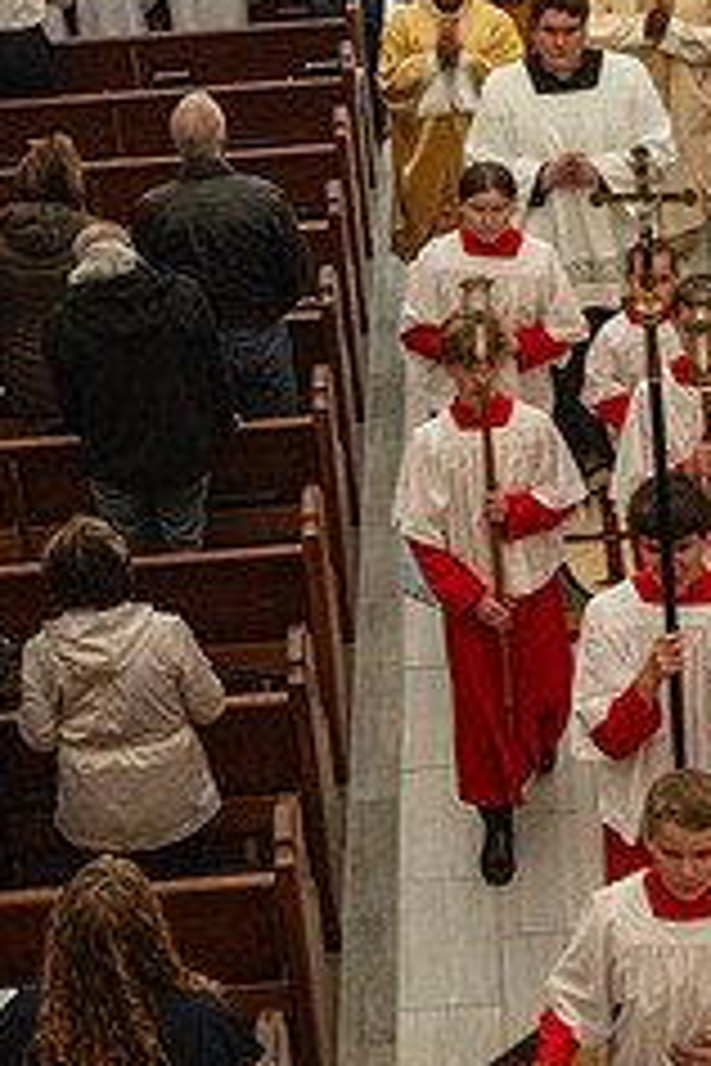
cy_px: 441
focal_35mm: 93
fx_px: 2755
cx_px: 562
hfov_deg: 14.6
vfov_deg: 21.9
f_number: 8
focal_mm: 49
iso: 5000
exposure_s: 1/60
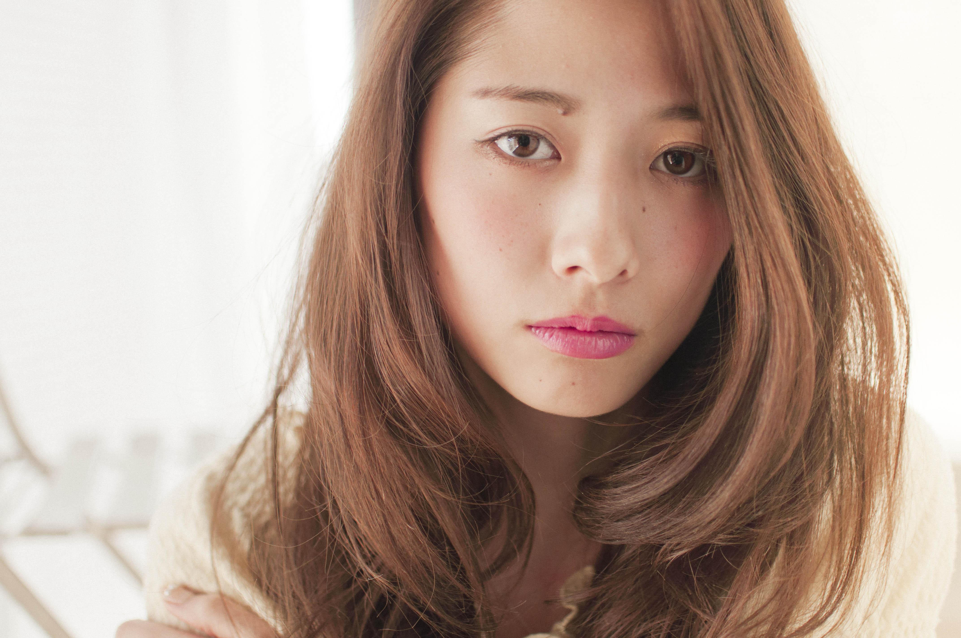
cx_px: 480
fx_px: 1400
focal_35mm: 52
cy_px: 319
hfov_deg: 37.9
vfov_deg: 25.7
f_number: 1.8
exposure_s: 1/400
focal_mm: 35
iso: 200
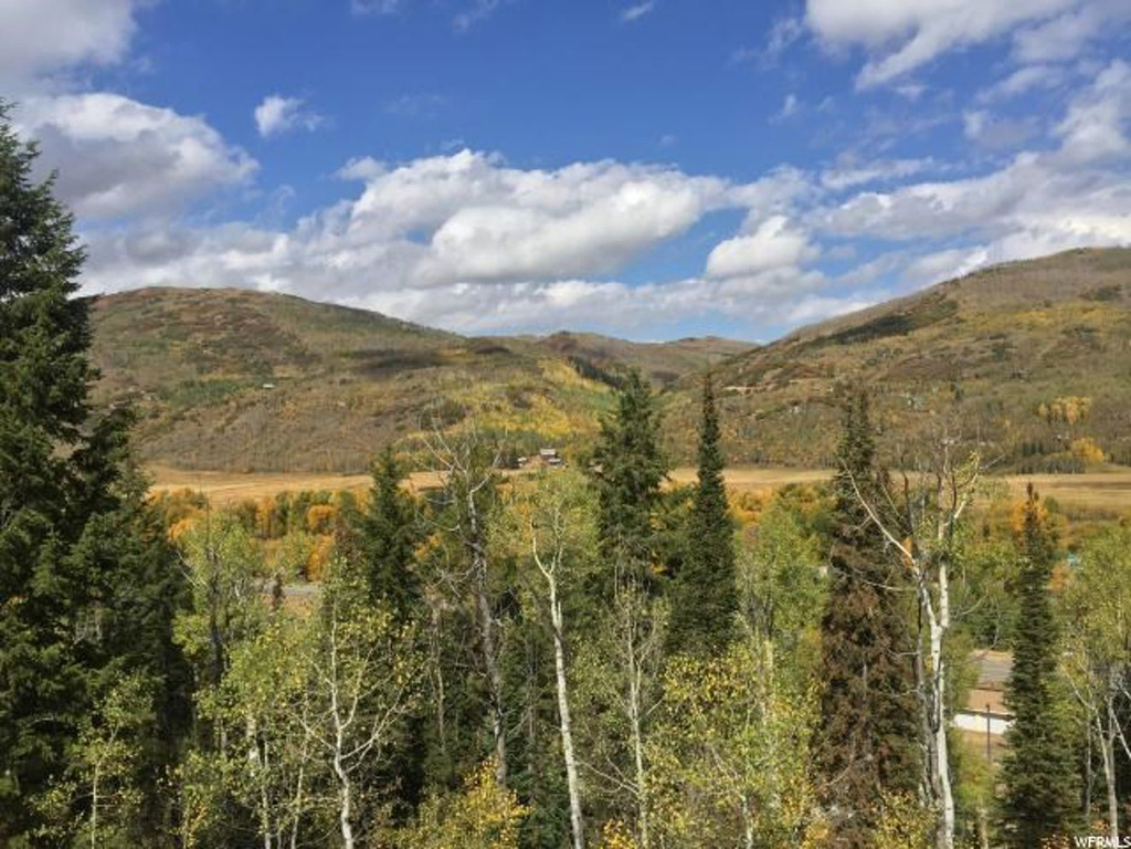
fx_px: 948
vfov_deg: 48.2
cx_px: 566
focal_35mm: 29
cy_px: 424
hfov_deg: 61.7
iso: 32
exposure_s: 1/2825
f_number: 2.2
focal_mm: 4.15
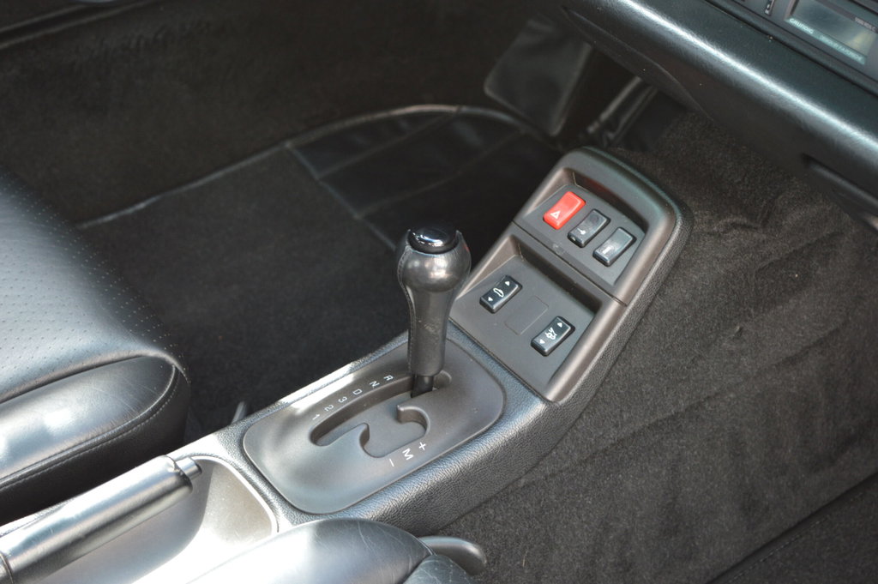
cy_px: 292
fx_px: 1681
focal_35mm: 69
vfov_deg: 19.7
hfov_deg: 29.3
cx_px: 439
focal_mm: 46
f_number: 5
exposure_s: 1/60
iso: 400
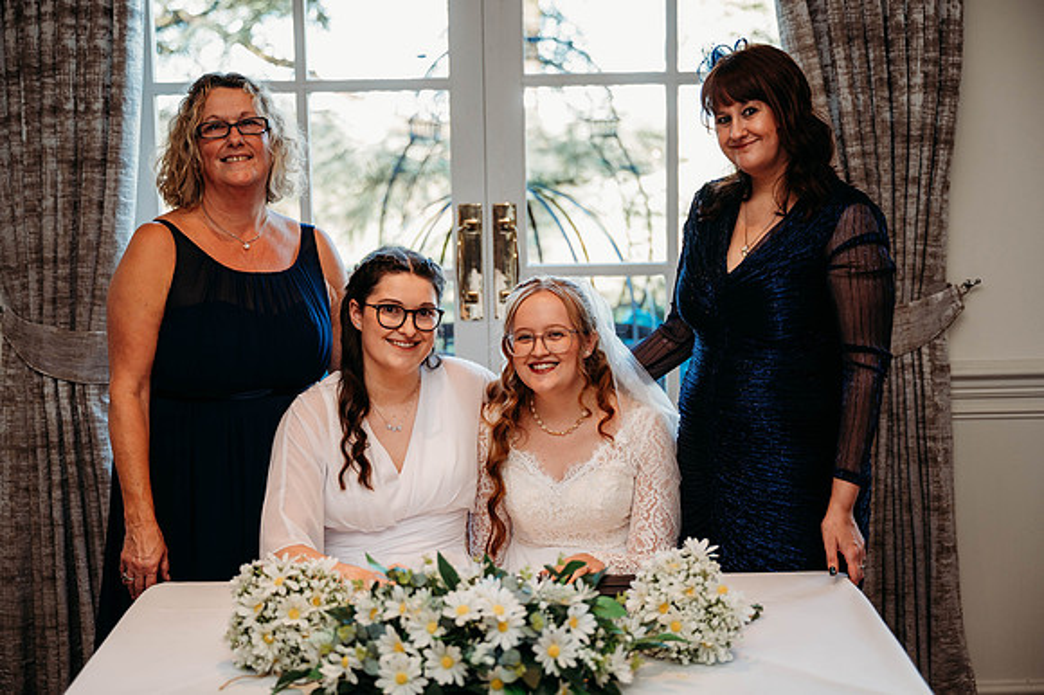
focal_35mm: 52
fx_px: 1507
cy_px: 348
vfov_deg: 26.0
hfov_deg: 38.2
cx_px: 522
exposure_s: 1/200
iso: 640
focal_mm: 52
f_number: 2.8
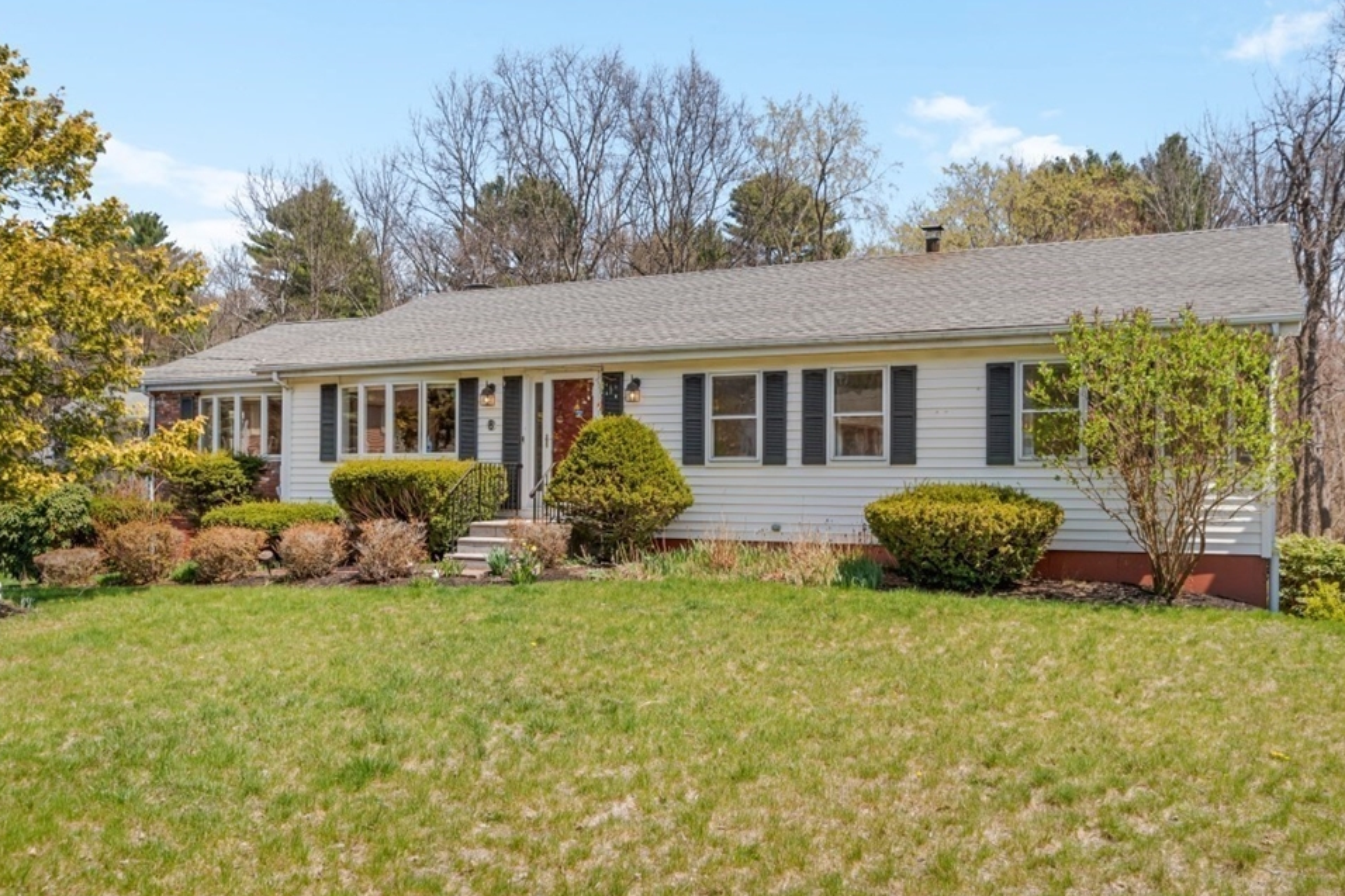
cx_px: 706
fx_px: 1121
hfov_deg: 61.9
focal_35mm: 30
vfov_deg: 43.6
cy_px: 463
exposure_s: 1/1250
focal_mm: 19
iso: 250
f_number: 6.3
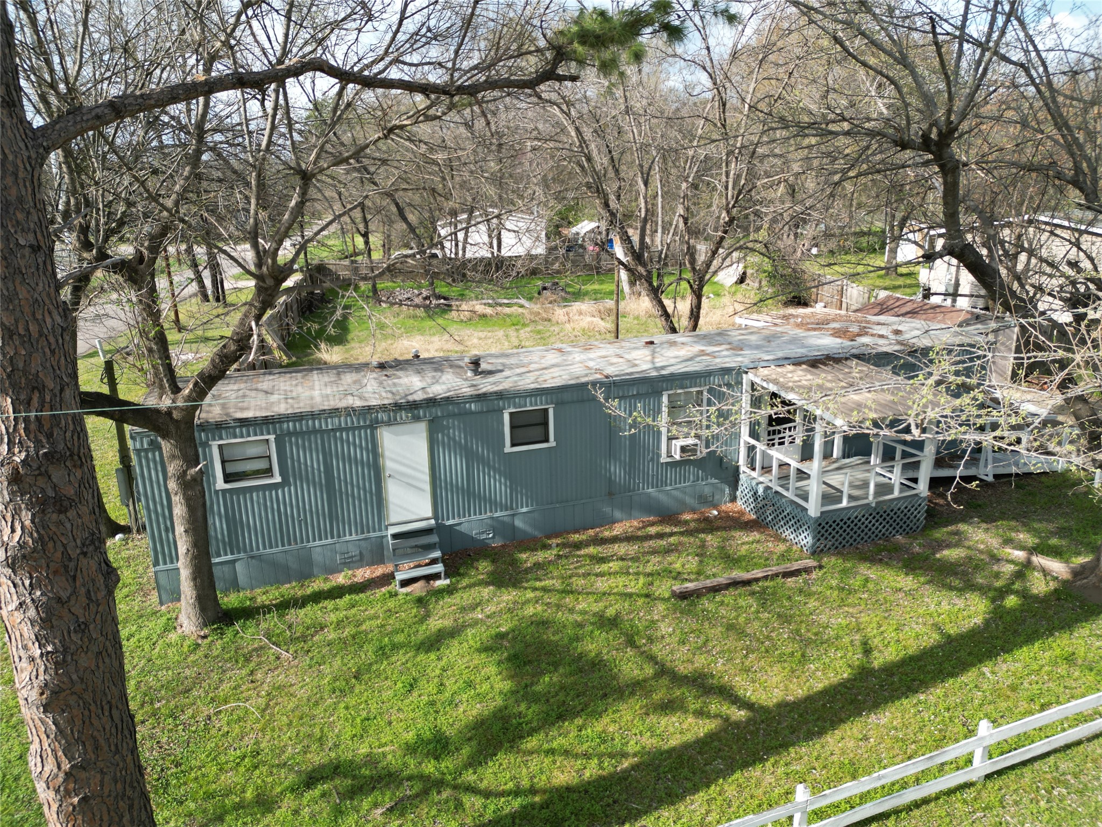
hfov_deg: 71.6
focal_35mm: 24
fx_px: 764
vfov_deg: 56.8
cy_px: 414
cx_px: 551
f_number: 1.7
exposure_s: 1/1250
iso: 120
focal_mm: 6.72
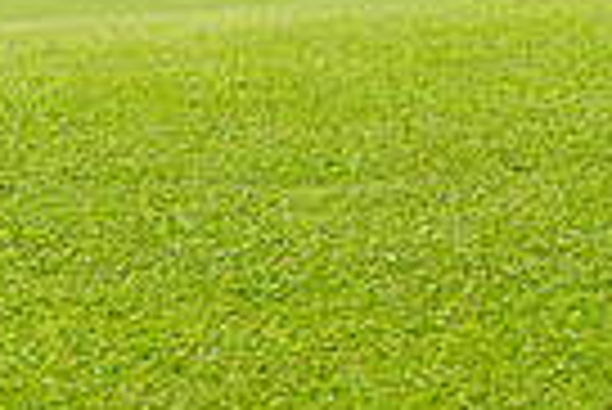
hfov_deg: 7.9
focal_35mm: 255
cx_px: 878
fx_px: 4340
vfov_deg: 5.3
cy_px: -424
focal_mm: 60
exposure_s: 1/60
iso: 320
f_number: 14
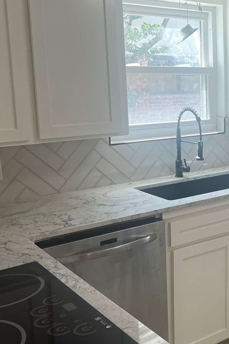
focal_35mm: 50
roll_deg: +1.5
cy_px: 153
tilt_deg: -8.4
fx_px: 477
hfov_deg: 25.2
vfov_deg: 39.6
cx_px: 246
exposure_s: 1/120
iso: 50
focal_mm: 5.7
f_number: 1.5
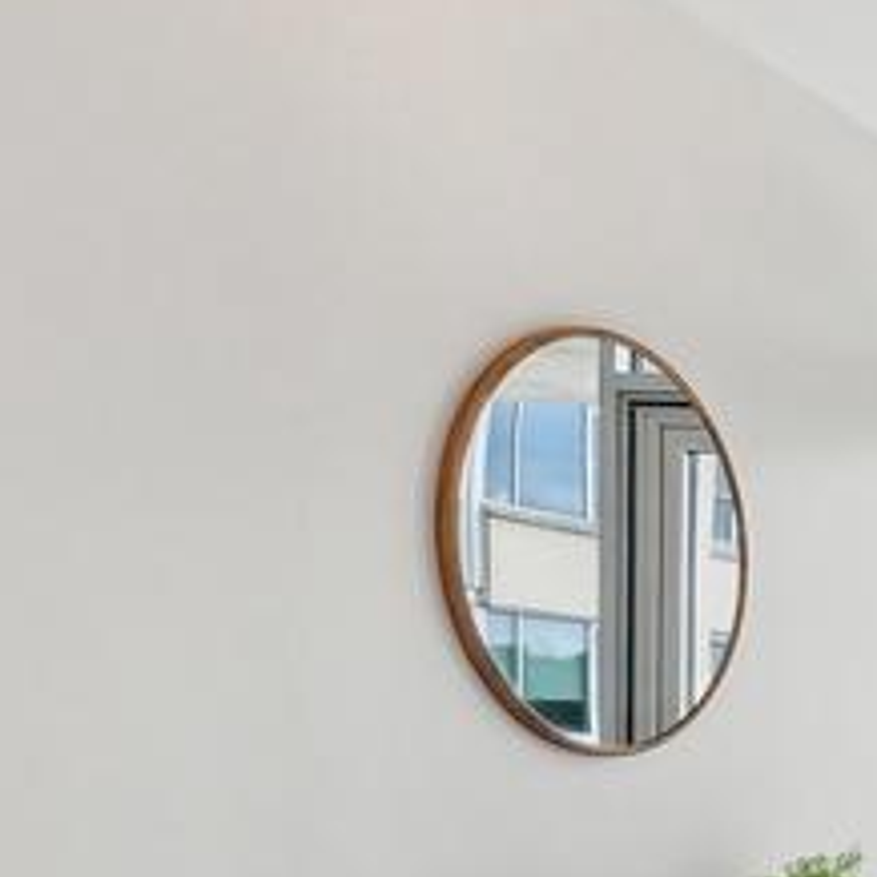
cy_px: 748
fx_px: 1605
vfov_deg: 29.6
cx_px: 1794
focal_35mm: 56
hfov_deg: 18.4
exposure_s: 1/1.25
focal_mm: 14
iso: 250
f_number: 9
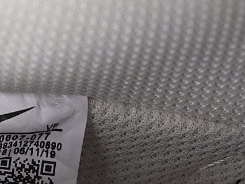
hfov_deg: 10.7
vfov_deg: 8.1
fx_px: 1294
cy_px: 190
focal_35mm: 183
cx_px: -11
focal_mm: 50
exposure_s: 1/60
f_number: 7.1
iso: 160
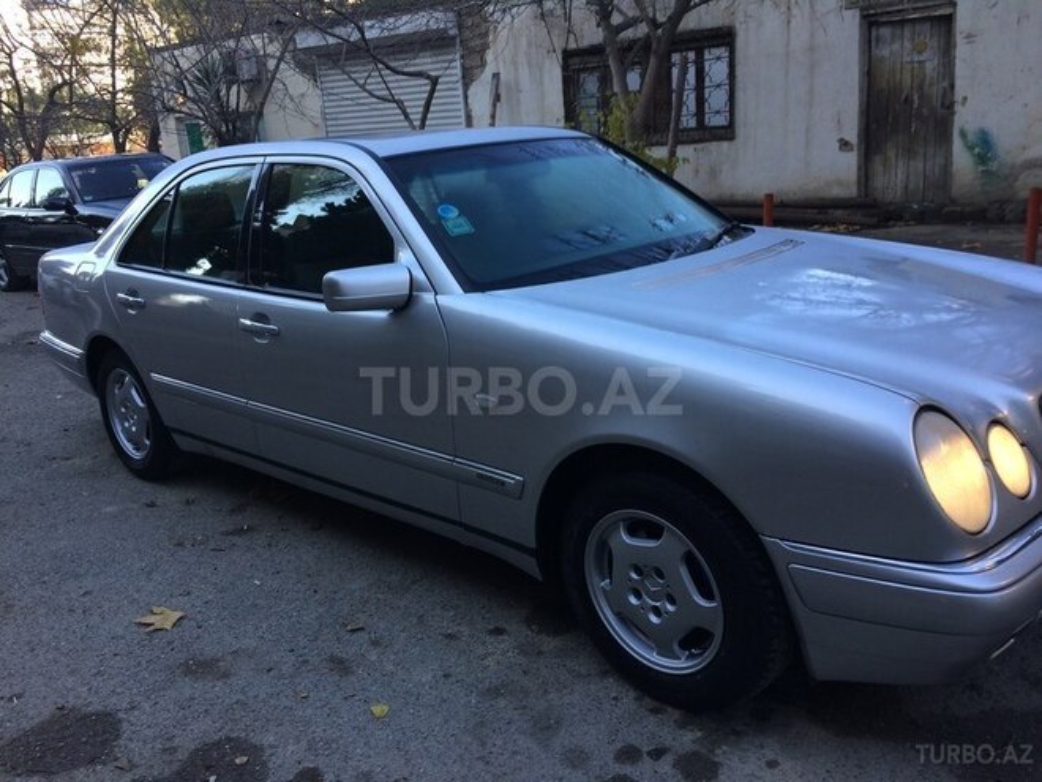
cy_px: 391
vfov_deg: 48.2
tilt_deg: -16.9
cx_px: 521
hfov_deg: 61.7
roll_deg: +3.8
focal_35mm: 29
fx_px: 873
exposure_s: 1/181
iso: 32
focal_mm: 4.15
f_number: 2.2
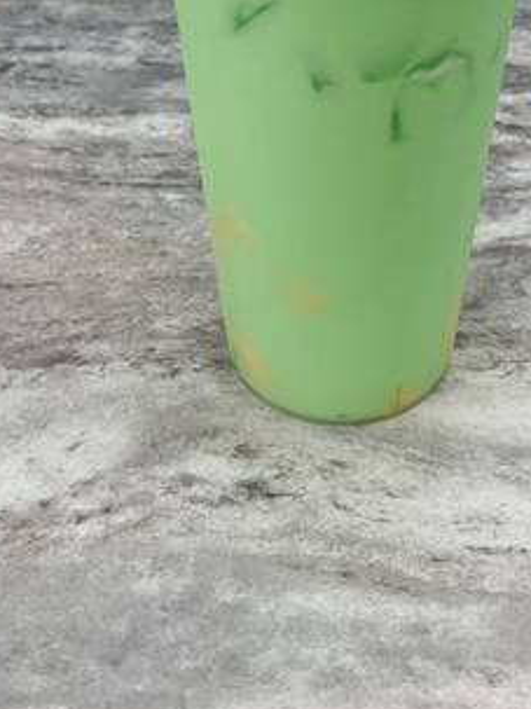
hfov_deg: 23.2
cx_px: 316
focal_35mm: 63
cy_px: 29
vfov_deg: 29.1
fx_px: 1289
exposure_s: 1/120
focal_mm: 5.7
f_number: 1.5
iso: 50
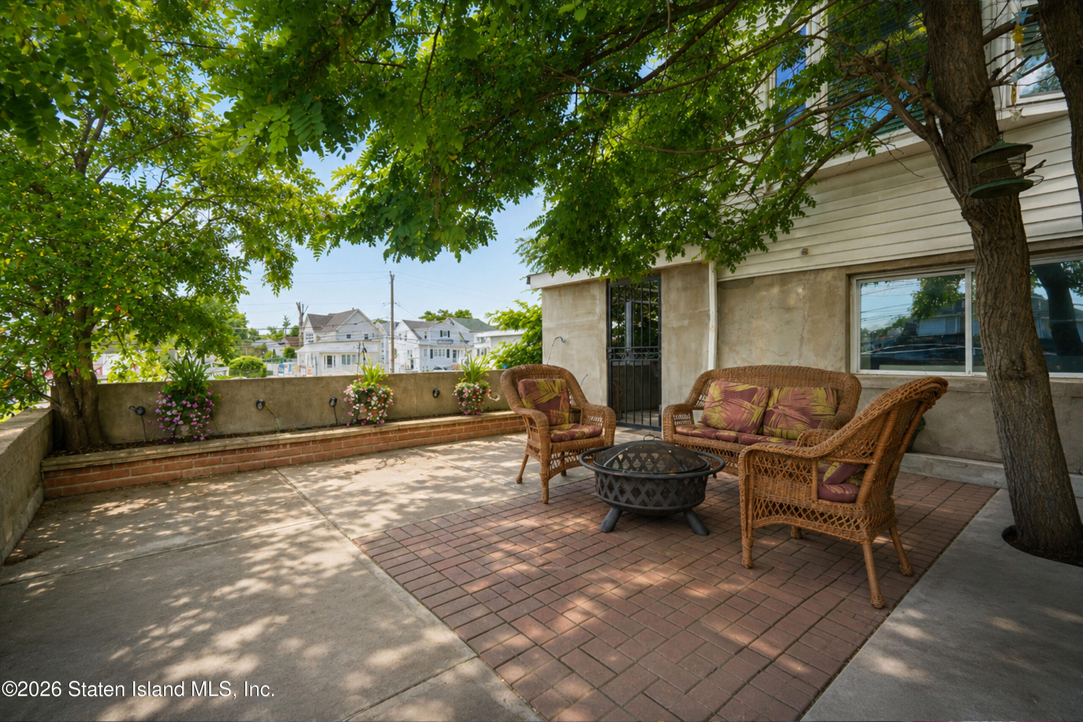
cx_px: 542
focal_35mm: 16
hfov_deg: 95.0
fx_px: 496
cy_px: 361
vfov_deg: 72.1
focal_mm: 16.5
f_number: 5
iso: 100
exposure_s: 1/100
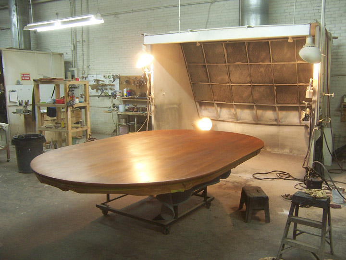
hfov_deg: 55.4
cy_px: 130
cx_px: 173
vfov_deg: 42.9
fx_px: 330
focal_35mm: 33
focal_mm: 5.5
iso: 140
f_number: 3.4
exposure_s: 1/8
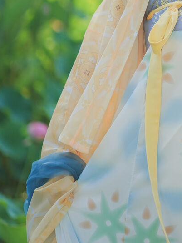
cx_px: 256
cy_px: 12
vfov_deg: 7.2
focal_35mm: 275
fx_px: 1929
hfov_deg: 5.4
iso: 80
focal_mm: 85
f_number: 1.8
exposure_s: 1/1250
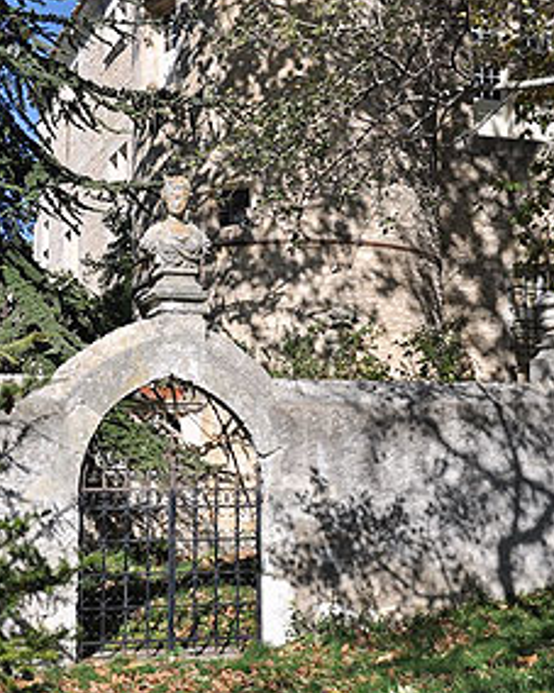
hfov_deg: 26.2
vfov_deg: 32.5
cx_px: 217
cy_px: 331
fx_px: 1189
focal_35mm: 58
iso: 200
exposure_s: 1/1600
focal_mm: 26
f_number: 5
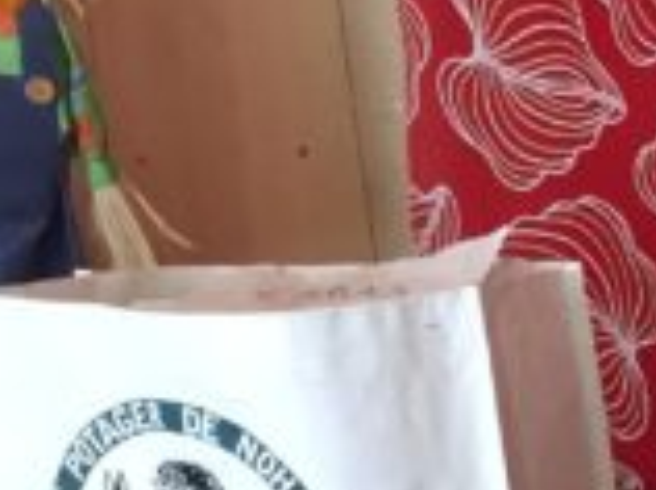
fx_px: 2668
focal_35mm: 141
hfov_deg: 12.4
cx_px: 1287
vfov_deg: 10.3
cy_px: 590
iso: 160
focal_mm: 4.15
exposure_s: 1/33
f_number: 2.2
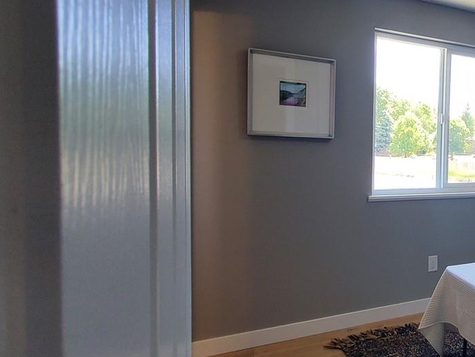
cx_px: 513
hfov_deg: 46.0
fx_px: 412
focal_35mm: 30
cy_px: 148
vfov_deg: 46.6
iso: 80
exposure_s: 1/60
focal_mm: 1.8
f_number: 2.2
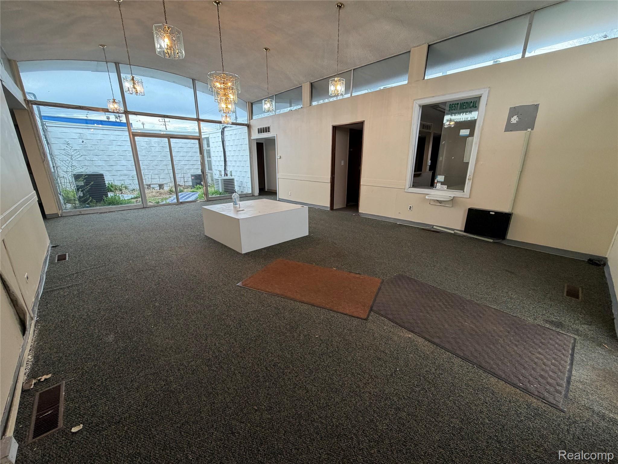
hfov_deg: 102.1
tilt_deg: -16.1
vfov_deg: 85.7
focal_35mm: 14
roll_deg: +1.1
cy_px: 232
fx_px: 250
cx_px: 309
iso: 160
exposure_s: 1/60
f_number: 2.2
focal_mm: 2.22
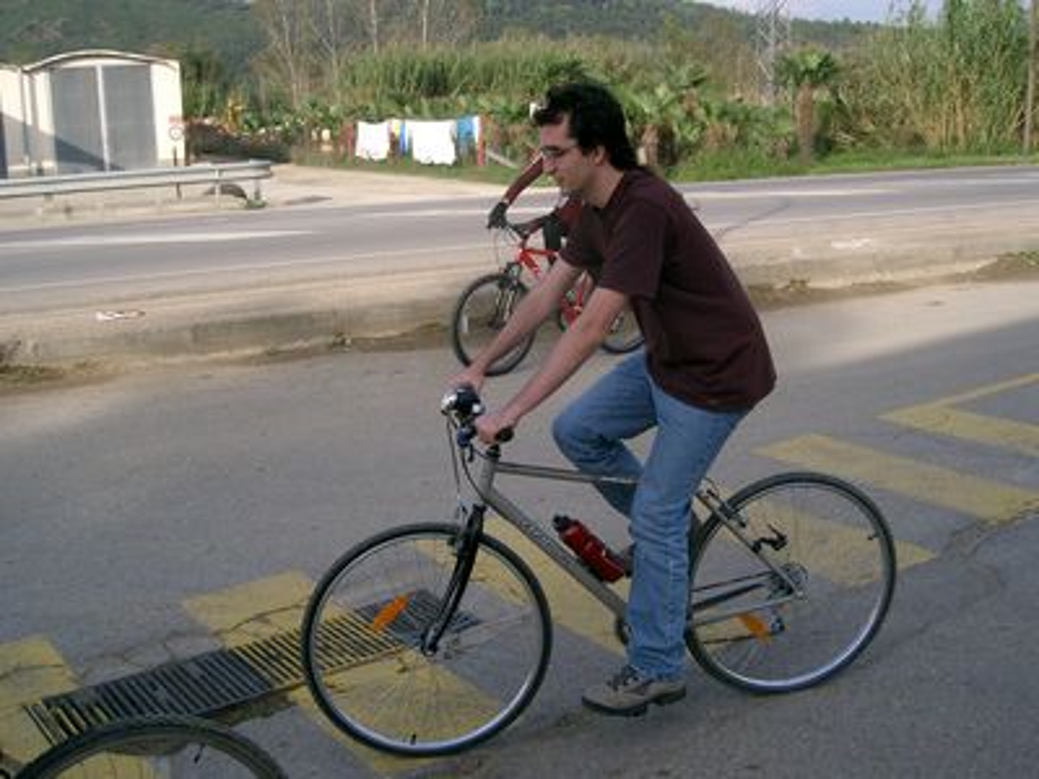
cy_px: 390
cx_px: 520
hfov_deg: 47.9
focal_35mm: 39
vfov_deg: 36.8
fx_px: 1171
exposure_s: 1/500
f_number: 4.8
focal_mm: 8
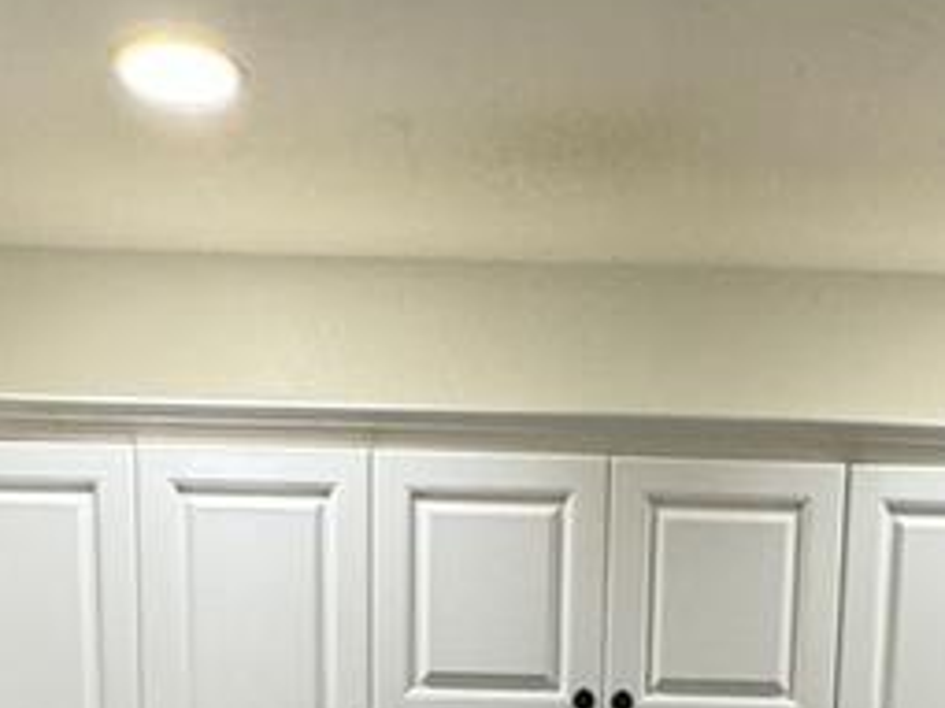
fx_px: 1801
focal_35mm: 66
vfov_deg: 17.2
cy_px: 1353
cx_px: 589
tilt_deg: -10.6
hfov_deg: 29.3
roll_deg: -1.0
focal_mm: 2.22
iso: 320
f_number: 2.2
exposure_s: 1/60
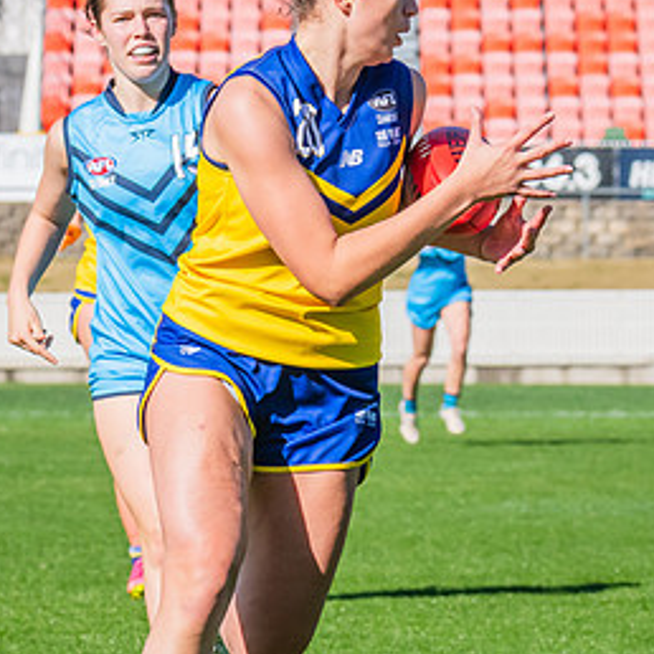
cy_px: 222
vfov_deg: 3.9
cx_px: 260
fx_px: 9661
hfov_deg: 3.9
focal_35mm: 452
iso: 800
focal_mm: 170
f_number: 13
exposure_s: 1/1250
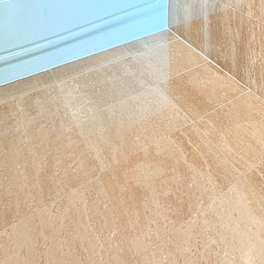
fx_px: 345
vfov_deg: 29.3
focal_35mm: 40
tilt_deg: -1.7
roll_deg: +0.0
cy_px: -115
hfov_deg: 35.6
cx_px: 292
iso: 250
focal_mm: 2.22
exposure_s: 1/60
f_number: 2.2
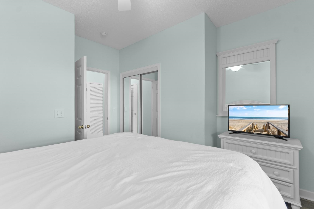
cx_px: 157
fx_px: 131
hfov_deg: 100.4
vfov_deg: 77.3
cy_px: 104
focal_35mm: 15
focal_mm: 10
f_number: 4.5
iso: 100
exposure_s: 1/3
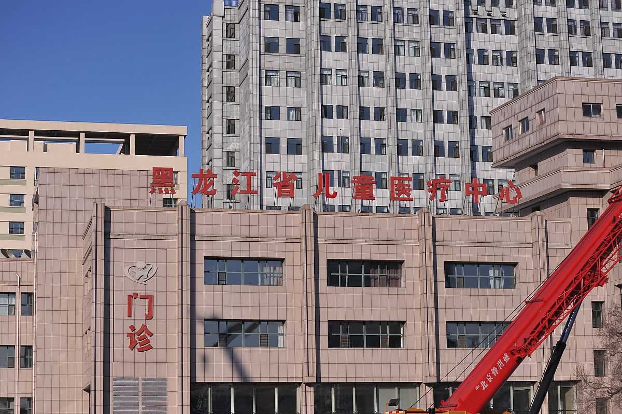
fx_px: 1381
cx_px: 311
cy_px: 207
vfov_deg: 17.0
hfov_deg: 25.4
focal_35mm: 80
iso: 200
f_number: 4
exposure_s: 1/4000
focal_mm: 80
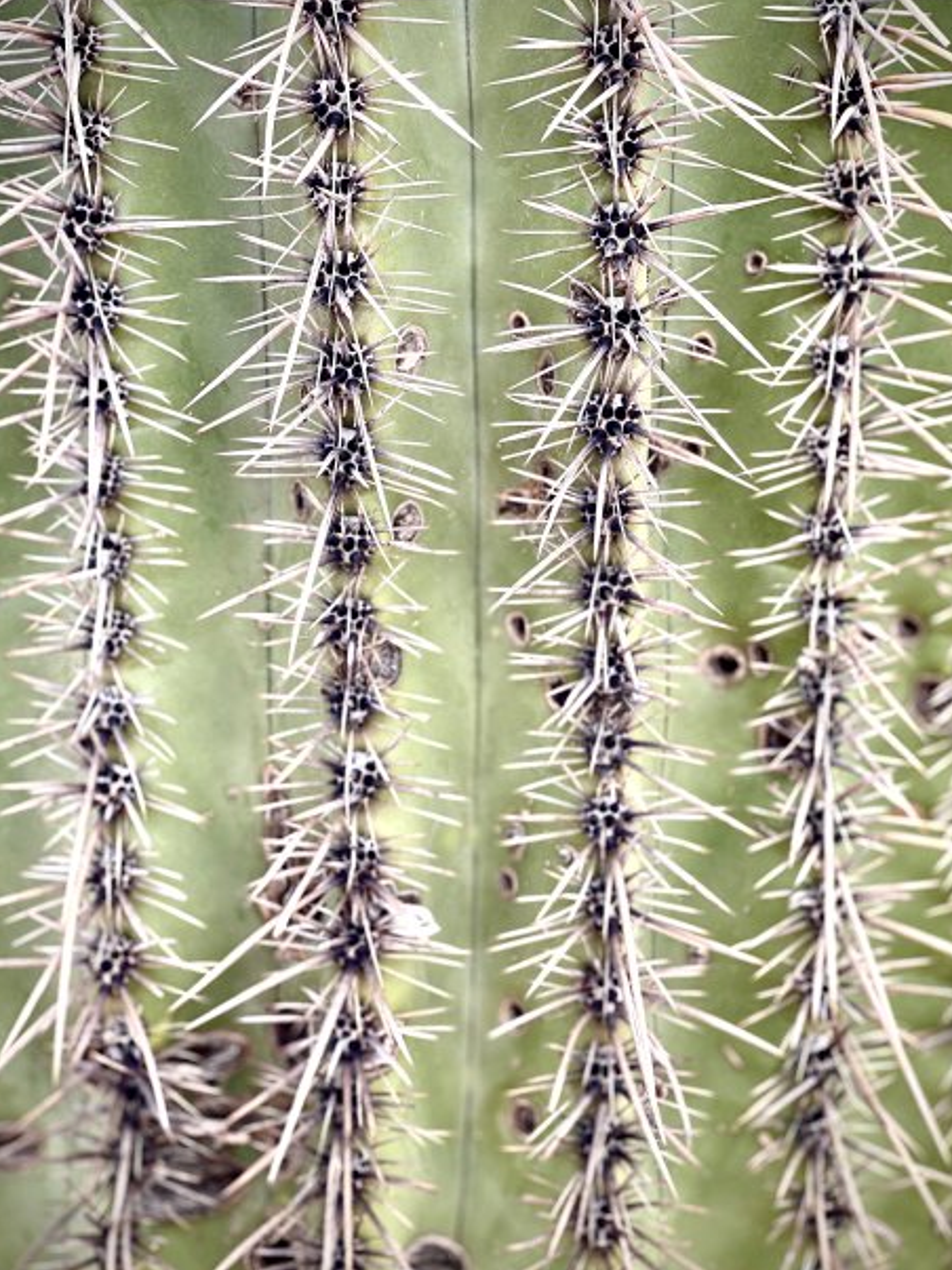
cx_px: 477
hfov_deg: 22.6
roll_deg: +0.2
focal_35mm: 65
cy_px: 636
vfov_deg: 29.8
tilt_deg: -15.2
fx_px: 2384
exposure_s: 1/182
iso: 20
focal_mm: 7.5
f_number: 2.2
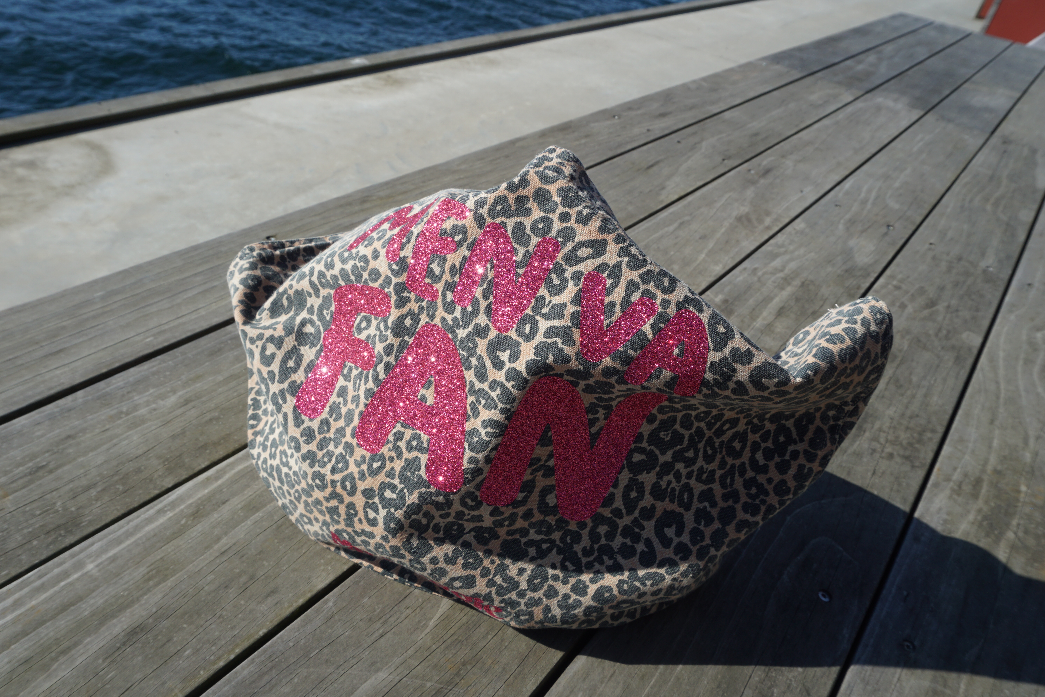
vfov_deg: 53.1
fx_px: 697
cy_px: 348
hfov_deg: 73.7
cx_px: 522
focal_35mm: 24
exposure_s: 1/160
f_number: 9
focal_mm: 16
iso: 100
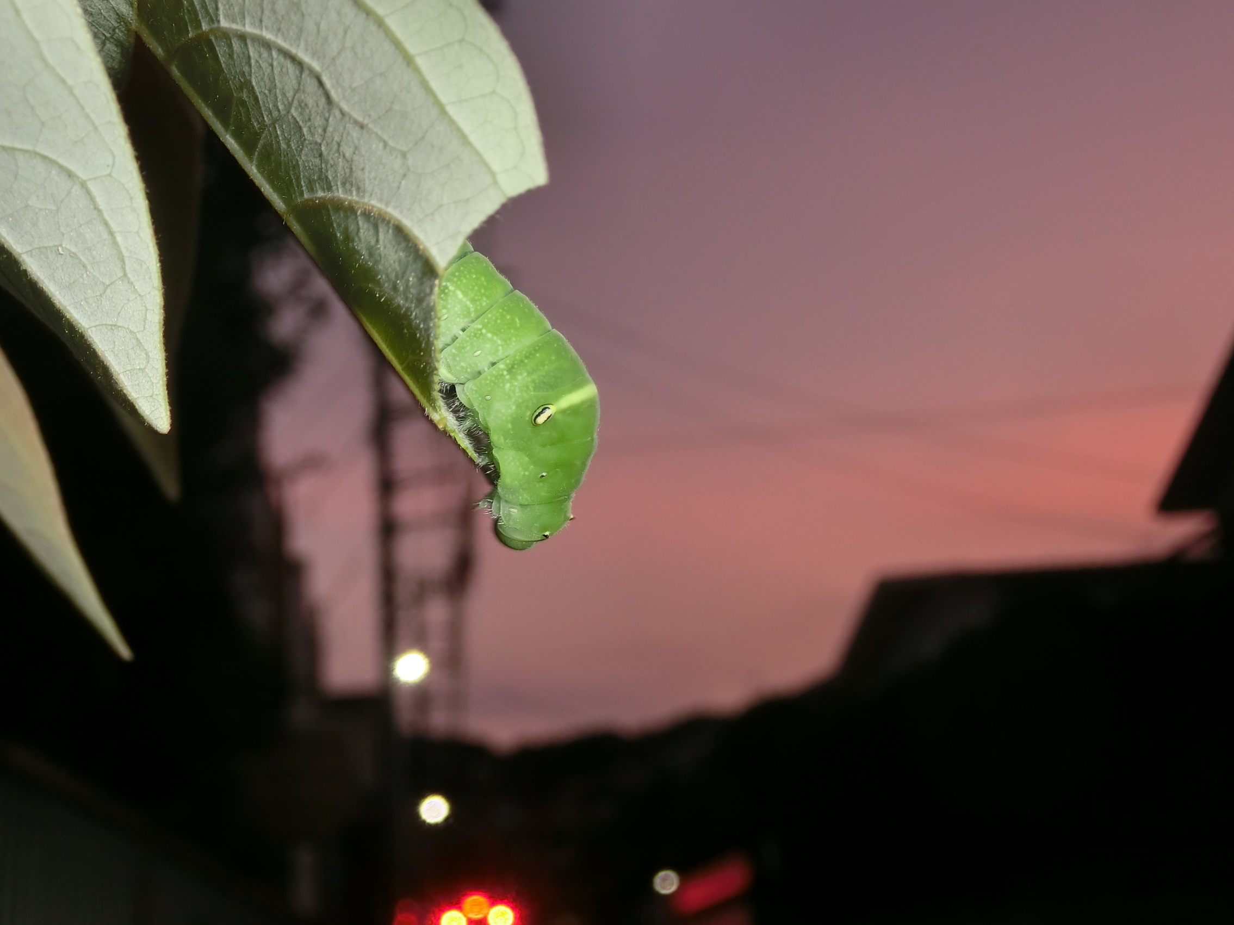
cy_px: 462
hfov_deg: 49.0
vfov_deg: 37.7
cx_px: 617
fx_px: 1354
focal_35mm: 38
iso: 100
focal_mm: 6.67
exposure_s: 1/20
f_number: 3.9
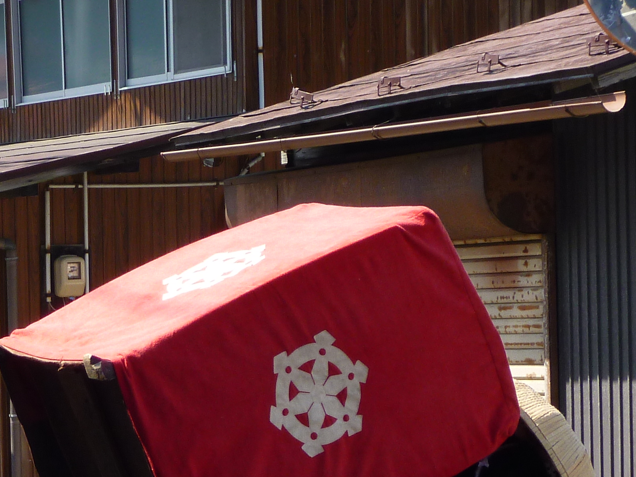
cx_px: -169
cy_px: 579
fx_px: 3582
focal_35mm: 195
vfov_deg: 7.5
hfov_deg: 10.0
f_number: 4.8
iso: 80
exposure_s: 1/200
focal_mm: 12.9
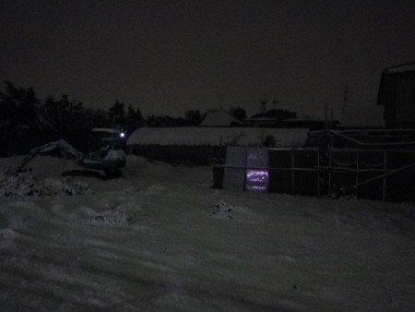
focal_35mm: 28
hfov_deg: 63.4
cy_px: 156
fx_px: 336
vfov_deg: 49.8
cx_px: 208
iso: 800
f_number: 3.2
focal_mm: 5
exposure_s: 1/4
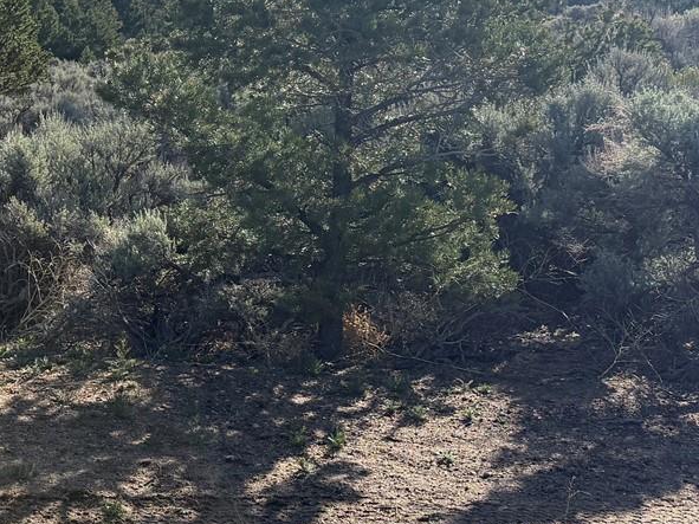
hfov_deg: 25.9
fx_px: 1312
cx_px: -190
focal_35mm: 65
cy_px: 246
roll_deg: -0.1
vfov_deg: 22.6
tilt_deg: -4.3
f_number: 1.78
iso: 100
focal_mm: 6.76
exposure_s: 1/3759
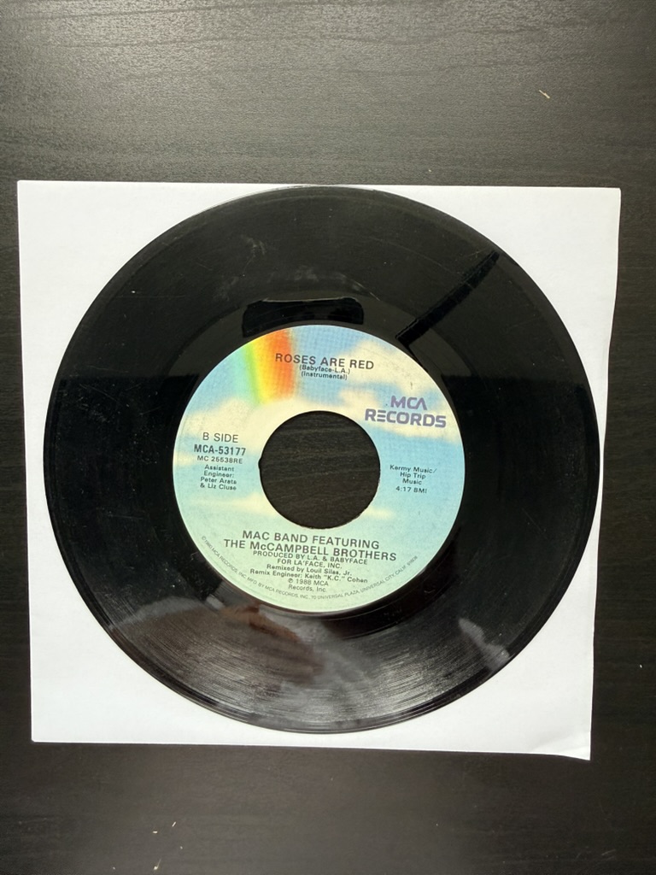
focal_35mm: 24
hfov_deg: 56.8
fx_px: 606
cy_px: 438
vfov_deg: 71.6
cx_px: 328
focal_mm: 2.22
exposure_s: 1/99
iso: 125
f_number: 2.2
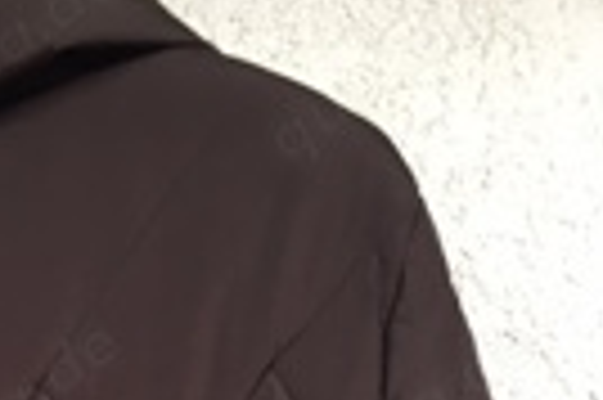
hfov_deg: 21.5
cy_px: 796
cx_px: -63
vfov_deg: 13.1
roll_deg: -1.6
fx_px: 1506
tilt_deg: -14.2
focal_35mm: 90
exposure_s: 1/33
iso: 40
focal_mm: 4.15
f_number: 2.2
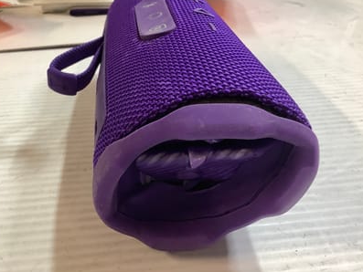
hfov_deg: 47.5
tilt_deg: -27.8
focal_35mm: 39
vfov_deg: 36.7
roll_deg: +2.6
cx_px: 144
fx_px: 409
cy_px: 105
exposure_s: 1/50
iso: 200
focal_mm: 3.3
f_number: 2.4
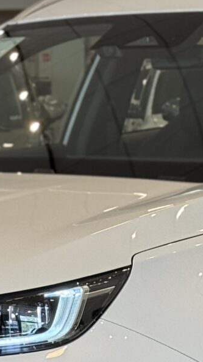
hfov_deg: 5.4
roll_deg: +1.2
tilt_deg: -6.5
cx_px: 130
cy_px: 337
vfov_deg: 9.5
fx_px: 2163
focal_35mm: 226
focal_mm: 6.76
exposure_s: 1/60
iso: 80
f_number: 1.78
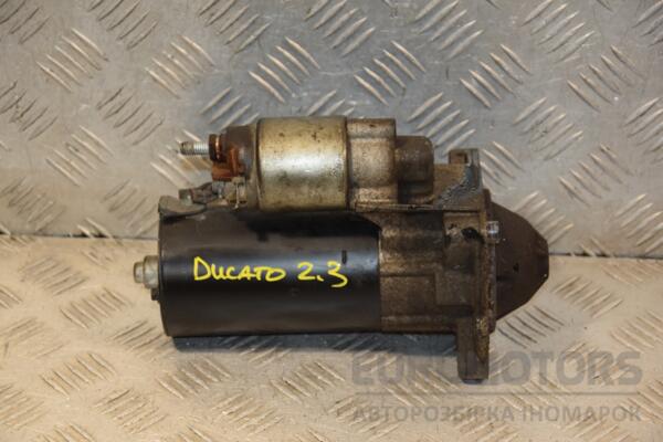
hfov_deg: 19.5
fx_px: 1934
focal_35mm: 105
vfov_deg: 13.0
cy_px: 221
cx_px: 332
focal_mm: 70
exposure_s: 1/160
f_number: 5.3
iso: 800
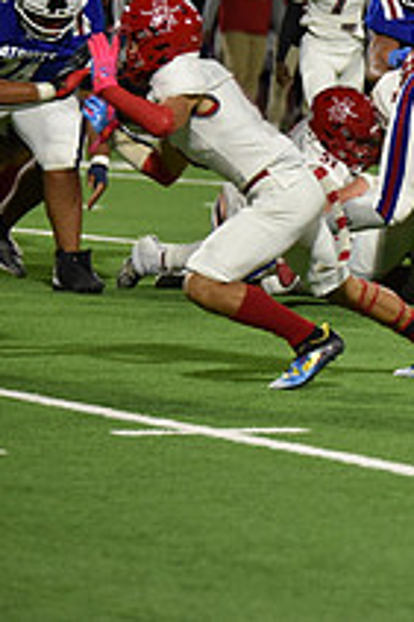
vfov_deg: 5.2
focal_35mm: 397
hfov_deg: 3.4
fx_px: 6859
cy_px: 57
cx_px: 775
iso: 1600
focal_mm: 145
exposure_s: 1/500
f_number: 2.8
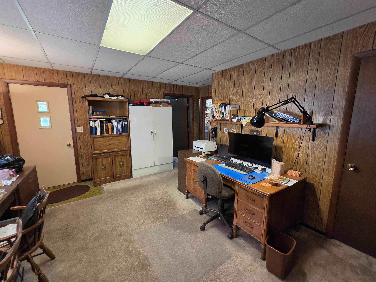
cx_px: 188
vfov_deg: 89.9
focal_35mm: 13
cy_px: 141
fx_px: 141
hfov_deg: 106.2
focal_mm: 2.2
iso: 250
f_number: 2.2
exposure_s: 1/60
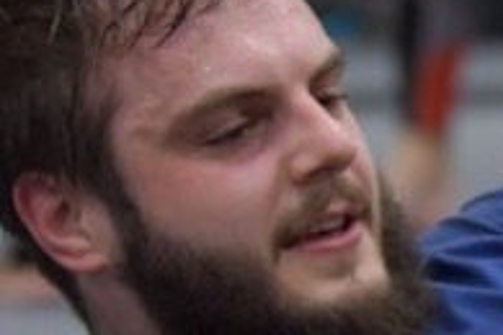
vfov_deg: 3.0
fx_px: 6413
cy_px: 321
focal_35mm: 459
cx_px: 1032
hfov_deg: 4.4
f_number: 2.8
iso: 1000
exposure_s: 1/500
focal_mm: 70
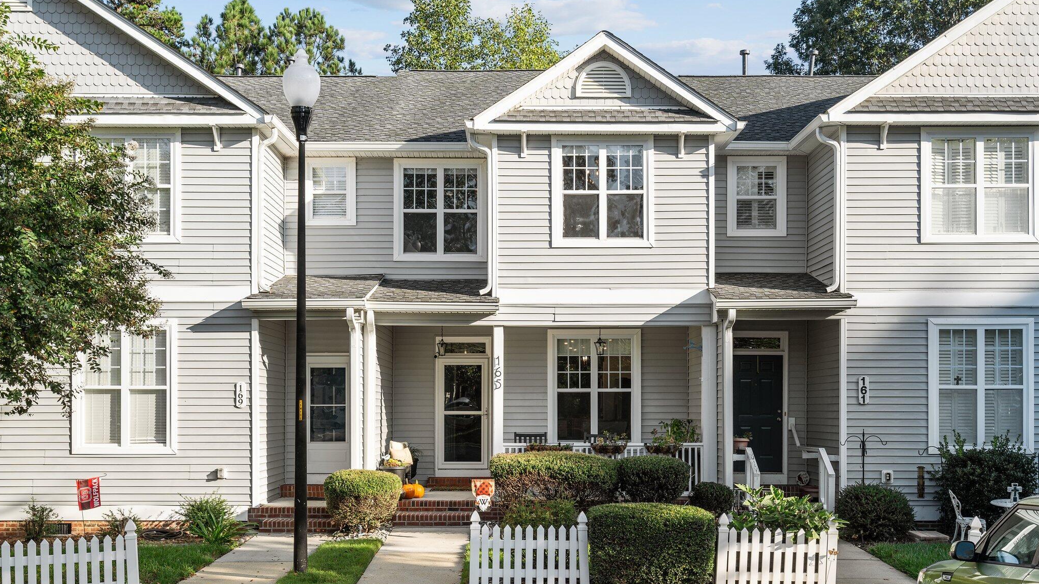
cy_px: 342
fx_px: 1019
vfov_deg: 31.9
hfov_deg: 54.0
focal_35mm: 37
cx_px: 519
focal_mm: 35
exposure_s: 1/90
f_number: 5.6
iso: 100
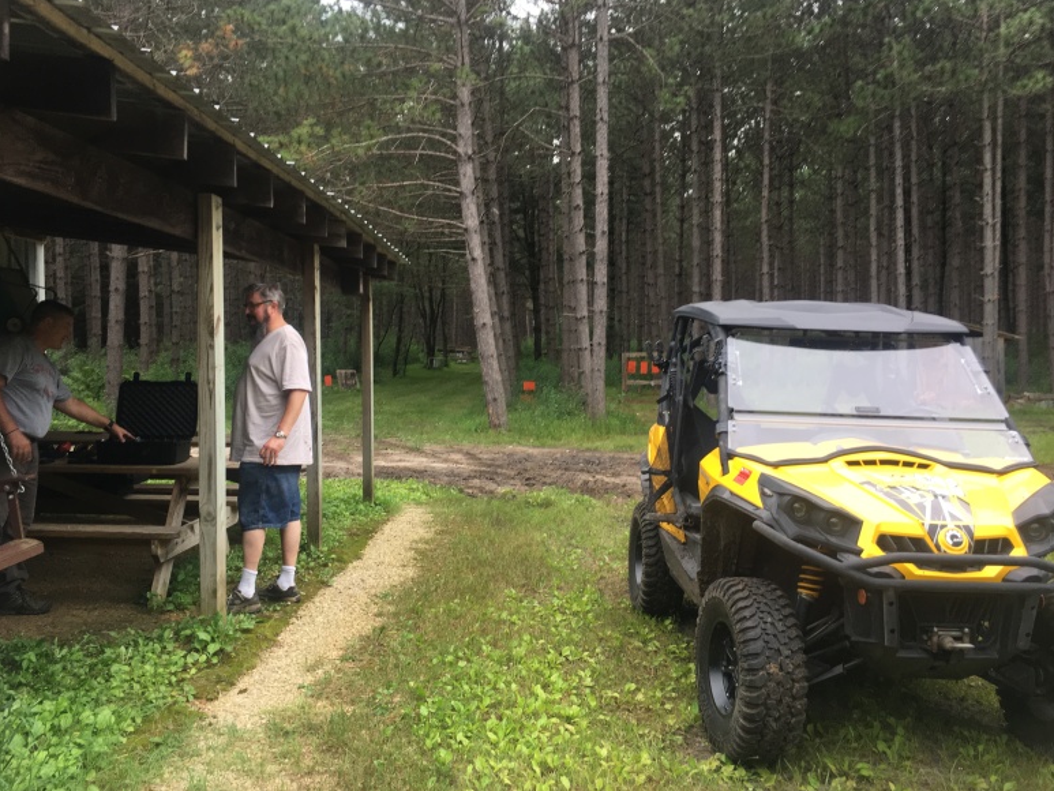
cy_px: 386
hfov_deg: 60.0
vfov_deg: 46.8
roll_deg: +1.2
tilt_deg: +0.2
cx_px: 521
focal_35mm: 30
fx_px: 914
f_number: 2.2
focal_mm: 4.15
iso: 40
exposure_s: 1/120
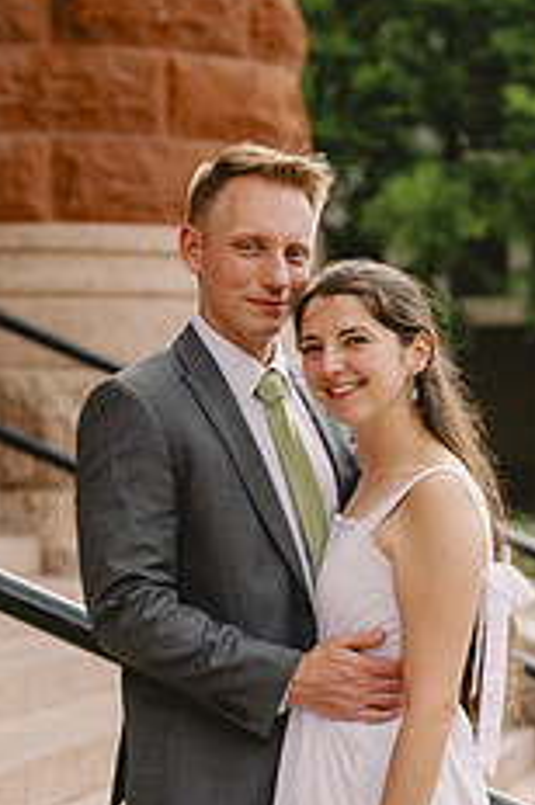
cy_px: 625
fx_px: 3041
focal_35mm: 136
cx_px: 268
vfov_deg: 15.0
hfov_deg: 10.1
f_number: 2.8
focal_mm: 70
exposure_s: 1/2500
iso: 400
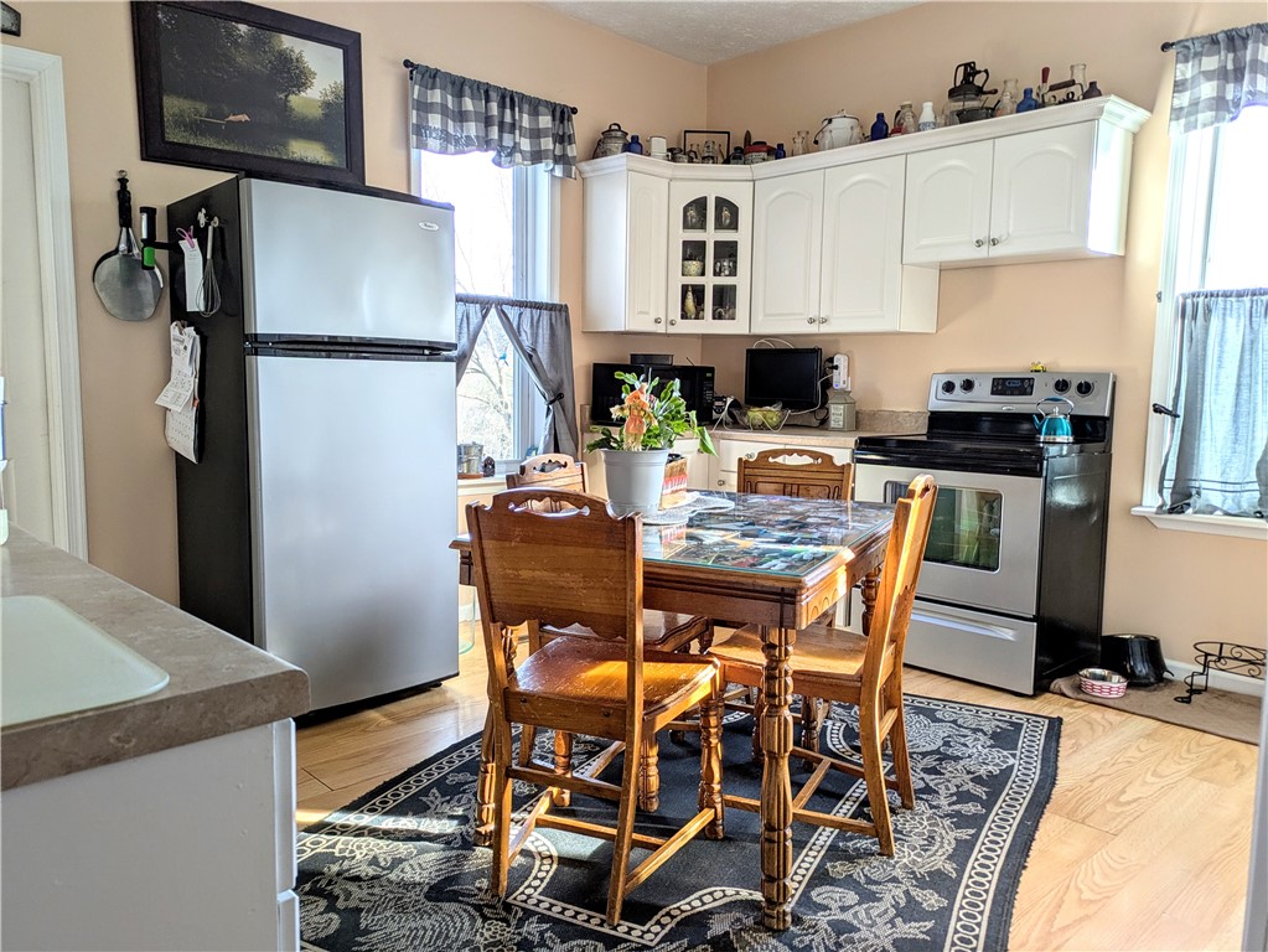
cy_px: 476
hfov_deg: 69.4
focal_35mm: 25
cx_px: 634
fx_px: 916
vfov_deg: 54.9
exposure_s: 1/60
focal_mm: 5.43
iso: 47
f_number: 1.89
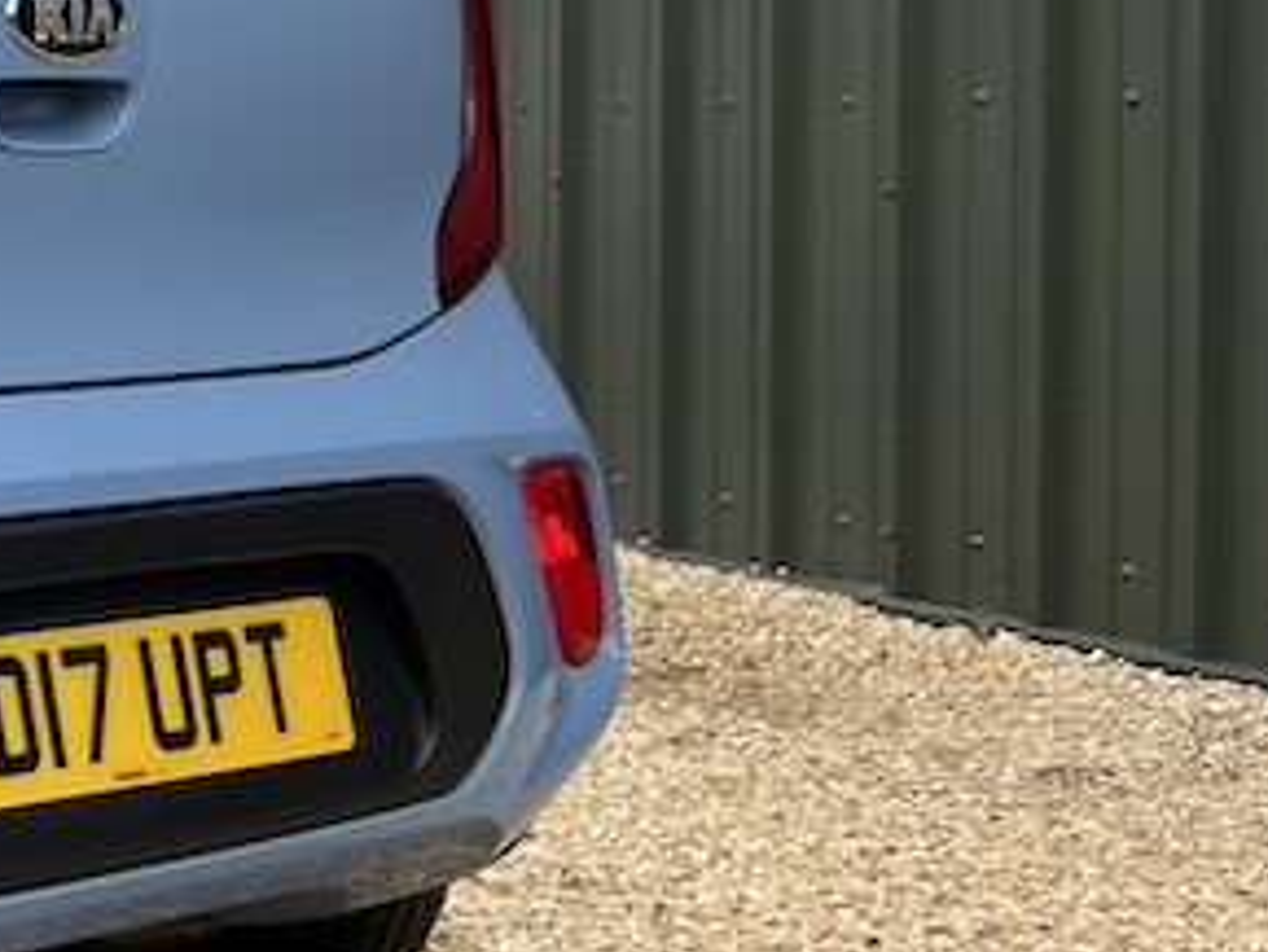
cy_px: 237
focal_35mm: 90
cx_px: -895
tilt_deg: -3.0
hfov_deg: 18.1
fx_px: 3298
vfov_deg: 16.3
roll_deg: +0.6
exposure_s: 1/157
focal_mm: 5.7
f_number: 1.5
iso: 40
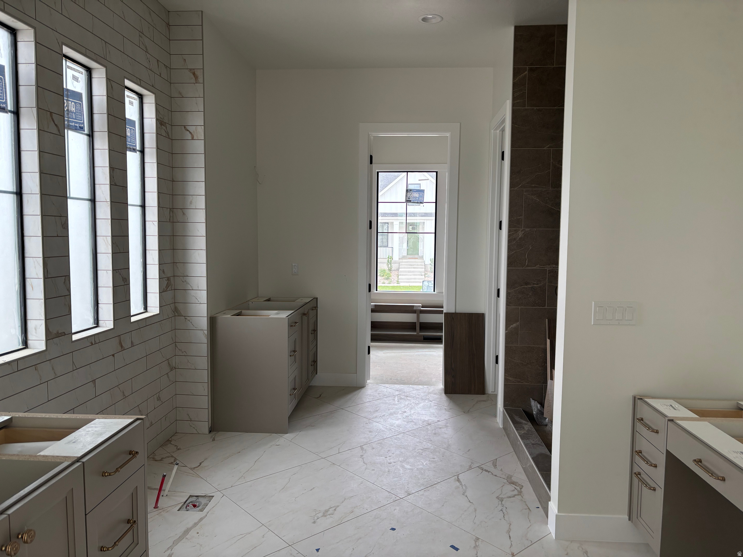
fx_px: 558
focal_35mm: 26
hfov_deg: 67.3
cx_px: 372
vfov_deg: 53.1
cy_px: 278
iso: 64
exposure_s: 1/166
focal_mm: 5.96
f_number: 1.6
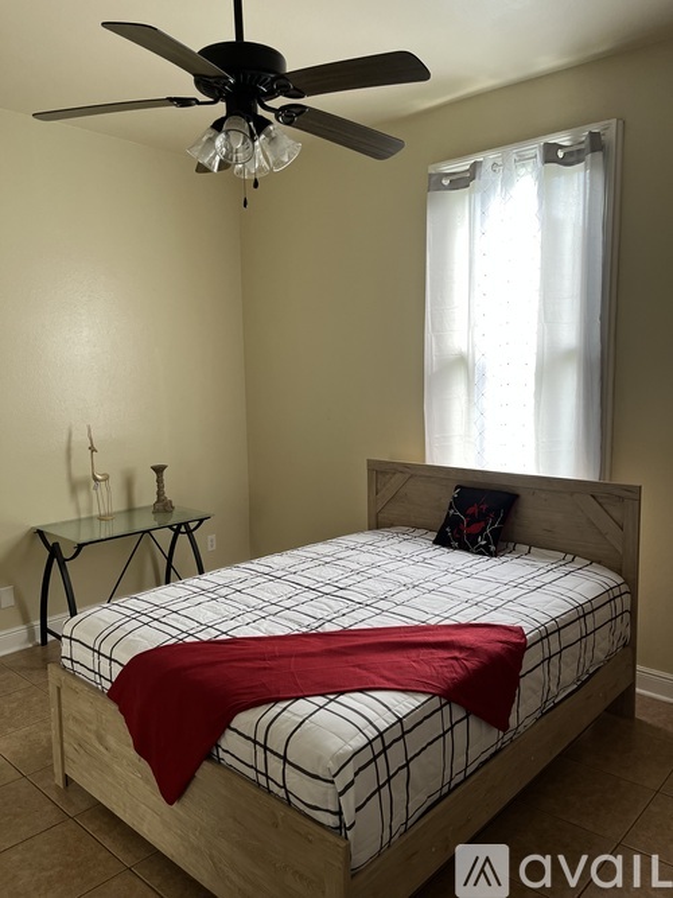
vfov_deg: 67.3
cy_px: 449
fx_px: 674
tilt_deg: -8.0
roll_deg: +1.9
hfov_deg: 53.0
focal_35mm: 26
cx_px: 336
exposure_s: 1/108
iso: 125
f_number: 1.6
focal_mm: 5.1
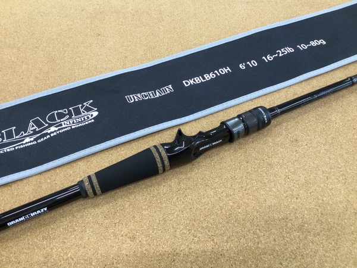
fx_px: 320
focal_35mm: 31
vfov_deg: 45.4
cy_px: 134
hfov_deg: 58.4
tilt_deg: -57.0
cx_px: 178
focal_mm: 3.3
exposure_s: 1/30
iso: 50
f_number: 2.4
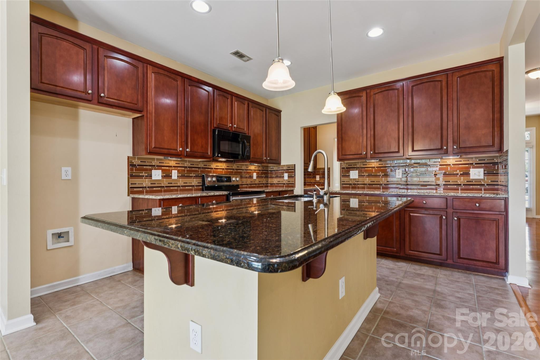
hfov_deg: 94.6
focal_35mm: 17
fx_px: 249
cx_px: 270
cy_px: 180
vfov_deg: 71.7
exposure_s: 1.3
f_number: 13
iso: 100
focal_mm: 16.6
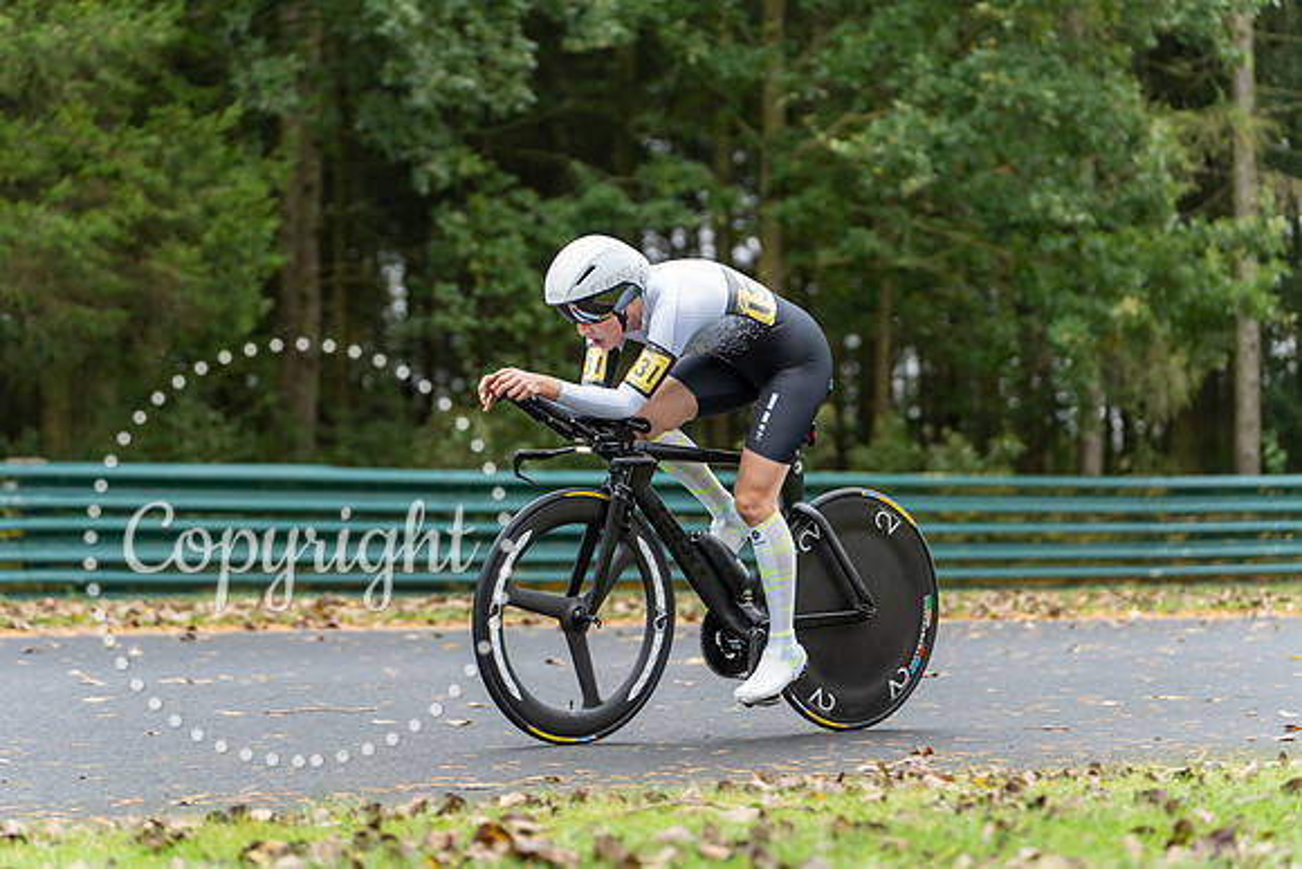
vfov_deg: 12.0
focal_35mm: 114
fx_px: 4124
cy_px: 434
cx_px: 651
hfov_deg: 17.9
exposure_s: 1/1250
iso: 1250
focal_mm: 114
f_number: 2.8
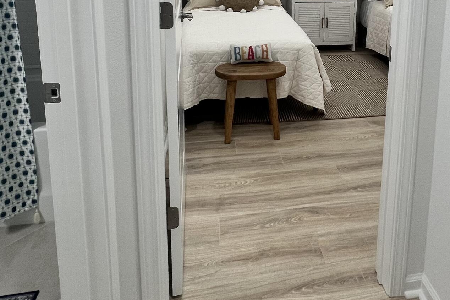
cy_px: 6
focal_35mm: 32
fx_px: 400
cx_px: 311
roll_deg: -1.2
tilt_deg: -10.3
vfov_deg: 37.2
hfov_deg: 57.0
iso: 100
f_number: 1.8
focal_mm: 1.57
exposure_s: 1/120
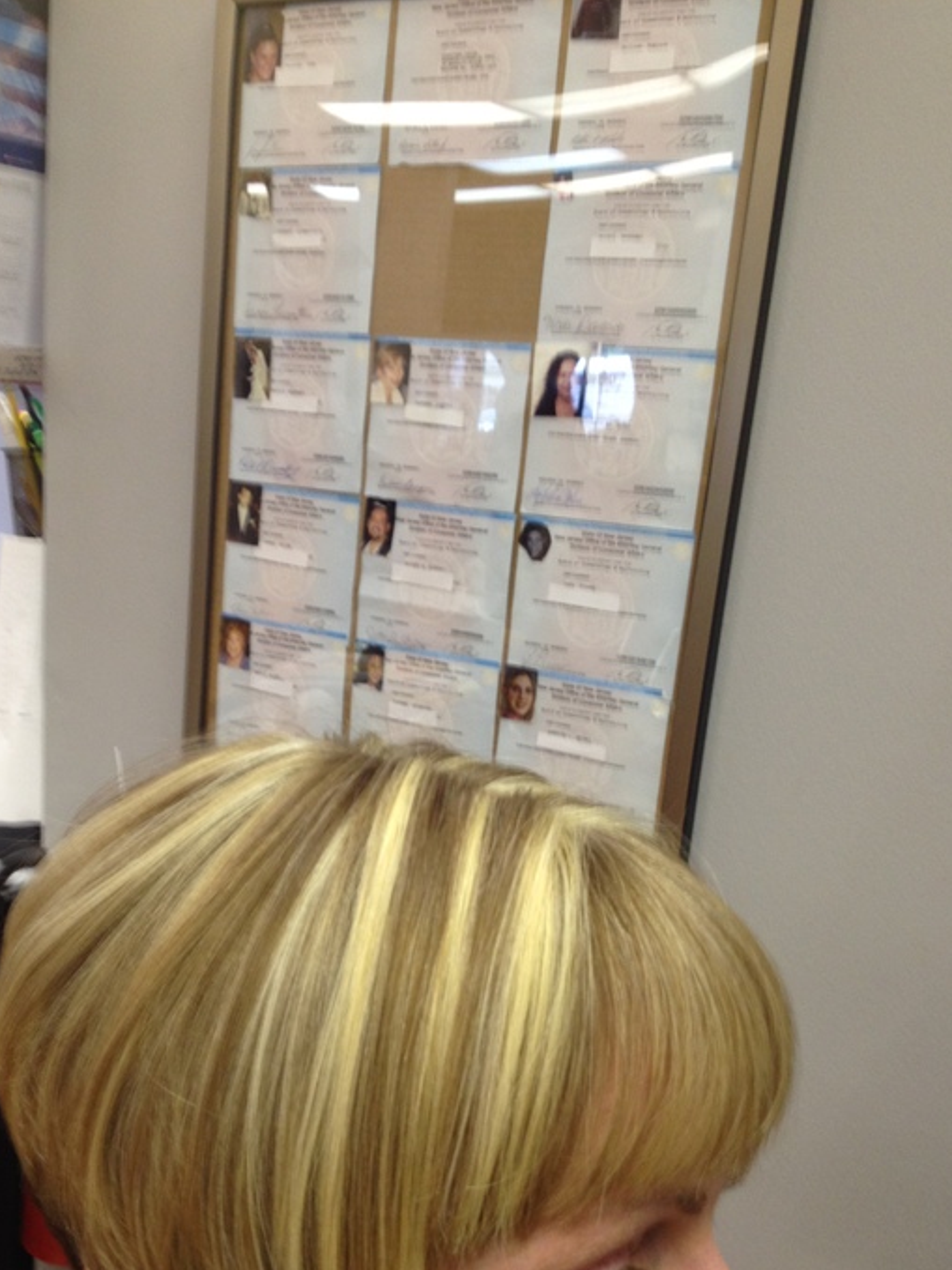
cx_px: 378
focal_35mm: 44
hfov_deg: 32.8
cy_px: 796
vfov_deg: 42.6
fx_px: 1614
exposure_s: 1/20
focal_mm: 4.28
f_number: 2.4
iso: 100
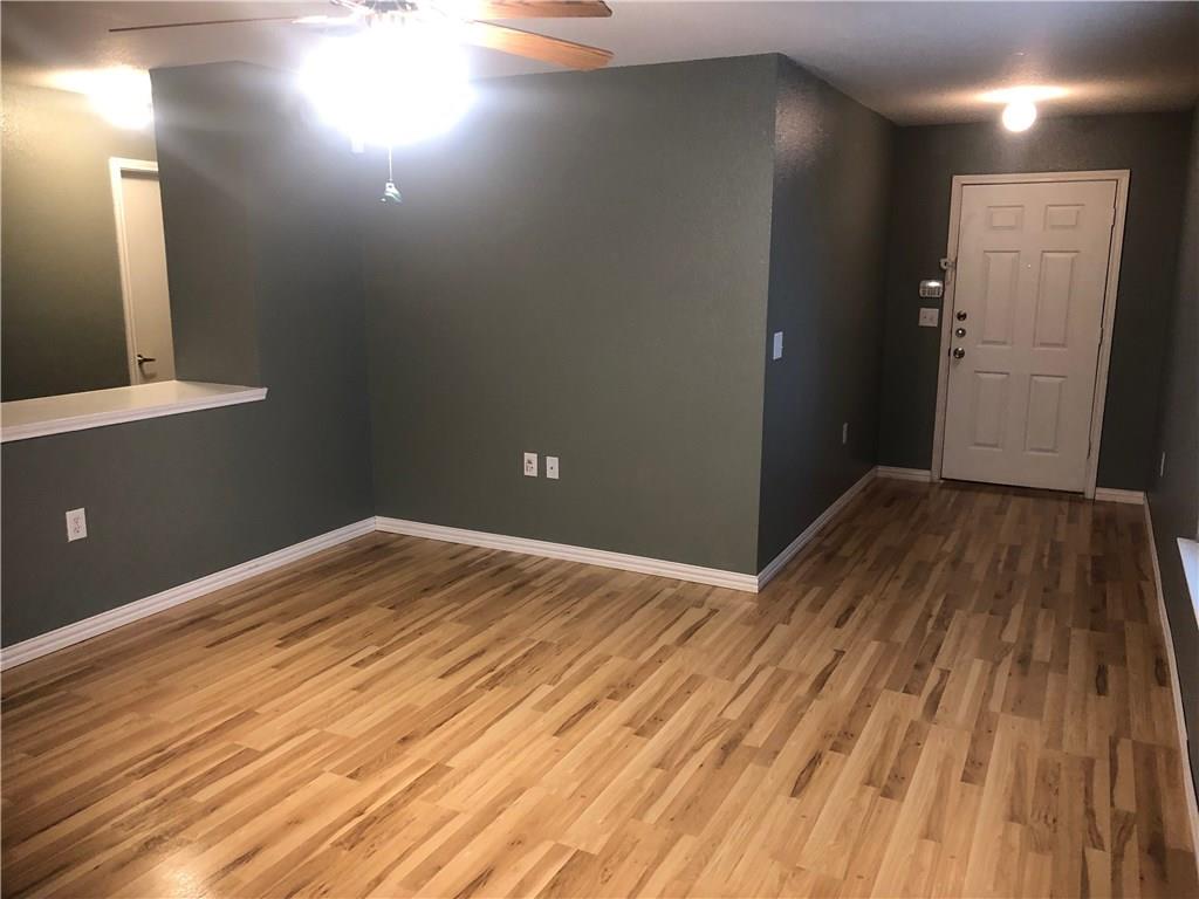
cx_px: 600
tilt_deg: -12.4
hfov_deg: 63.4
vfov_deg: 49.7
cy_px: 450
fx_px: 970
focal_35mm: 28
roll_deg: +0.7
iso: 80
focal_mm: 4
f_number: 1.8
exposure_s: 1/15
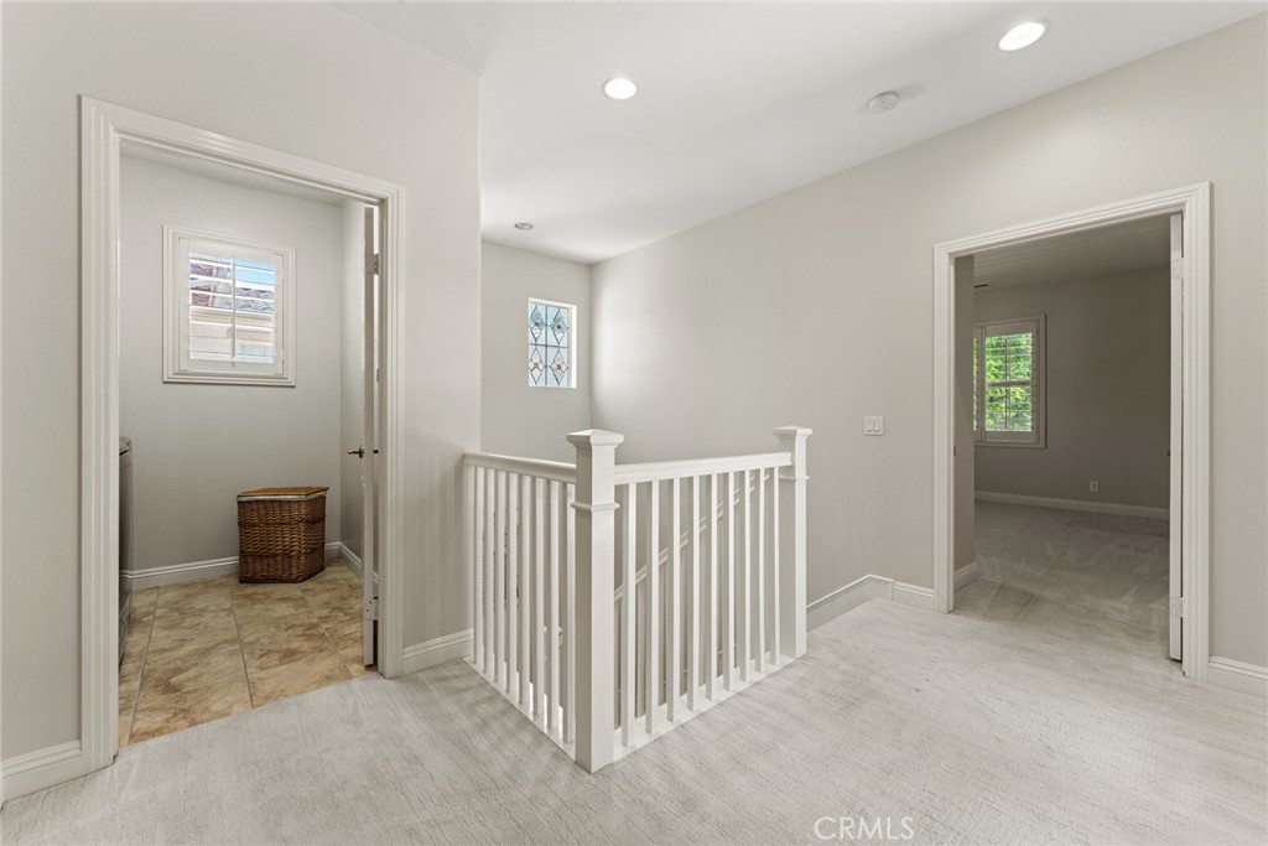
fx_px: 493
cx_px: 634
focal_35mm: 14
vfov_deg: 81.2
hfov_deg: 104.2
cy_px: 423
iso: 320
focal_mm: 14
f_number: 6.3
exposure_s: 1/8
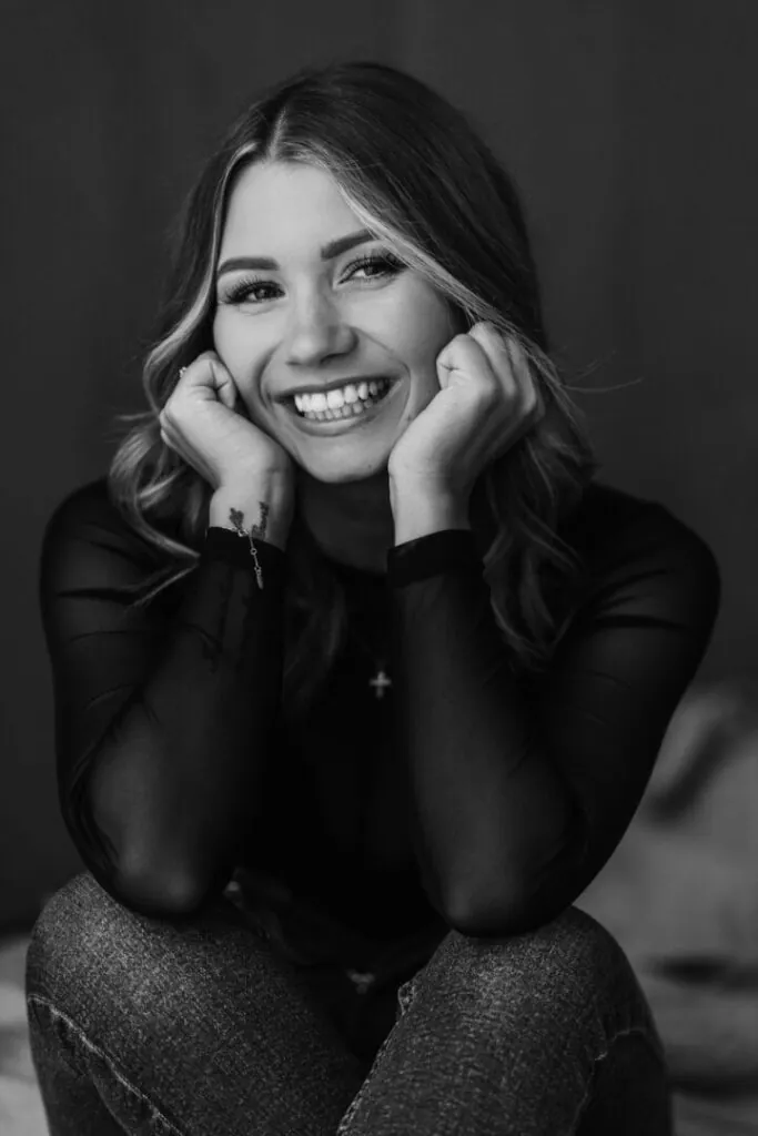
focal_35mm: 85
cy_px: 568
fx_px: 2683
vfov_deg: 23.9
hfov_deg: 16.1
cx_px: 379
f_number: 1.8
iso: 400
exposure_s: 1/160
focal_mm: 85
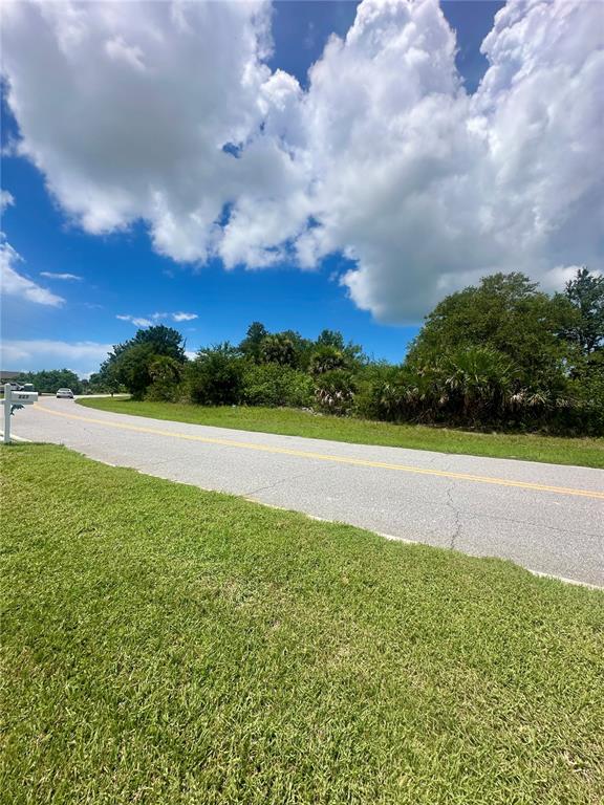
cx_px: 302
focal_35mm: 14
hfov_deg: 85.7
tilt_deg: +0.9
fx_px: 326
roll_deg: -3.2
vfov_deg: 102.1
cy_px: 402
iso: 50
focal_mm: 2.22
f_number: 2.2
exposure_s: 1/3300
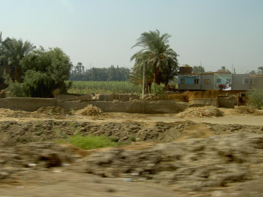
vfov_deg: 26.5
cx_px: 86
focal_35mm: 55
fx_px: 418
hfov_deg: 34.6
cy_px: 77
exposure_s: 1/200
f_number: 4.7
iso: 50
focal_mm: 8
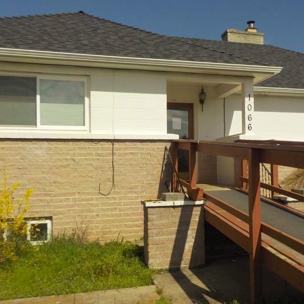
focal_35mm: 36
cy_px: 153
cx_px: 196
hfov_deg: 45.5
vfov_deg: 46.0
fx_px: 358
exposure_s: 1/640
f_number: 6.6
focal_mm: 4.1
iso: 125
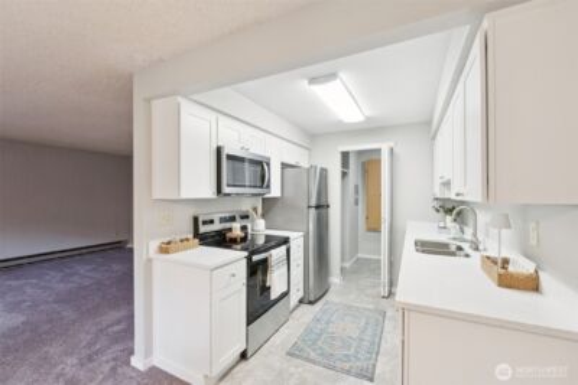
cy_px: 192
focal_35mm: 15
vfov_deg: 77.4
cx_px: 289
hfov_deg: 100.4
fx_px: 241
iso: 1250
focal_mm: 10
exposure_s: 1/30
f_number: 9
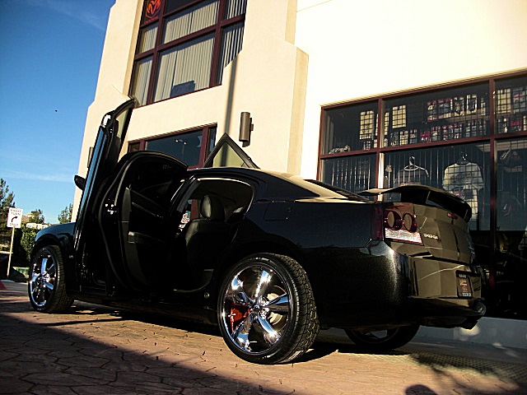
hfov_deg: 51.4
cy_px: 198
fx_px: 548
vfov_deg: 39.7
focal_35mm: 36
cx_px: 264
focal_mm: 6.3
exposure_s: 1/640
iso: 50
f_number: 2.8
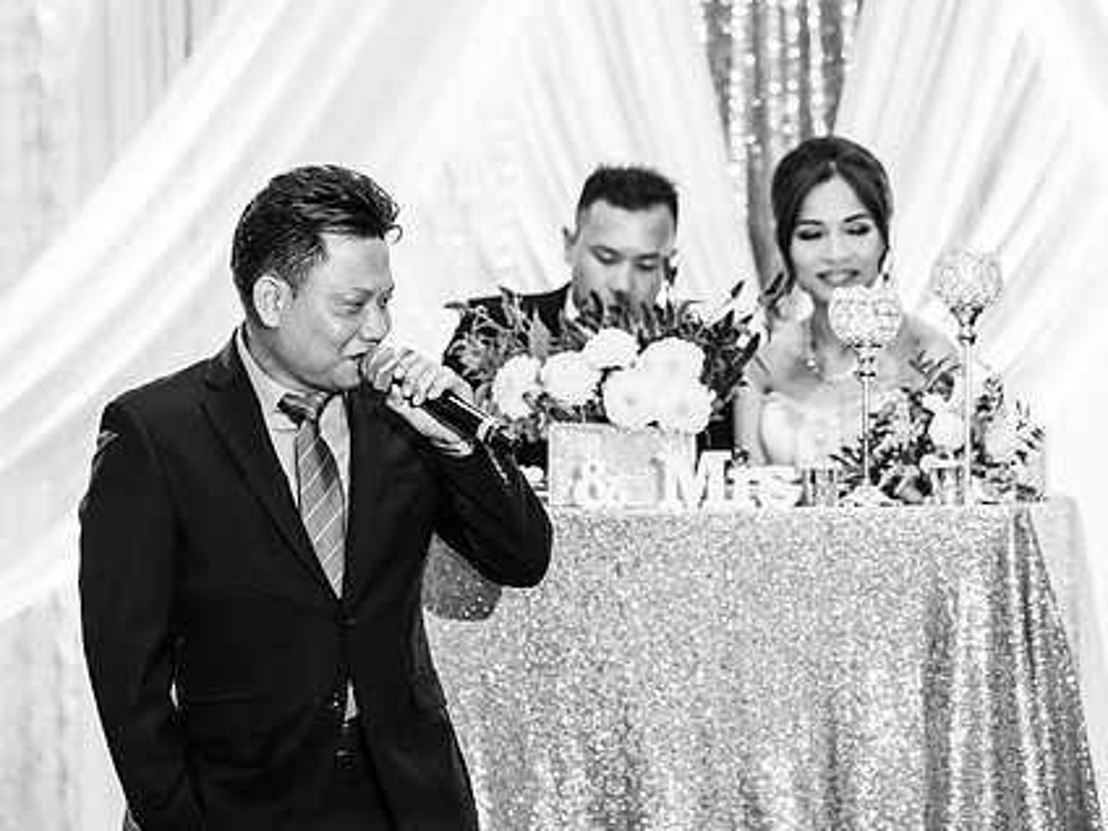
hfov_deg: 13.3
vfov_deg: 10.0
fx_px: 4737
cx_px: 623
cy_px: 317
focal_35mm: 148
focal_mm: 85
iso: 640
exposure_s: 1/200
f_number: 1.8
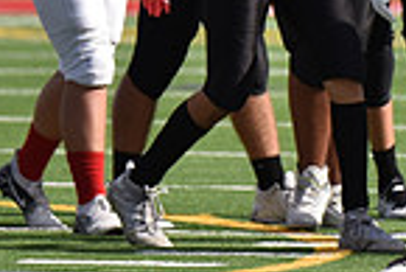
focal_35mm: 1520
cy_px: -181
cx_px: 574
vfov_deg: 0.9
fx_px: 17159
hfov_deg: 1.4
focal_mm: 380
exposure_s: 1/4000
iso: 720
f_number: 6
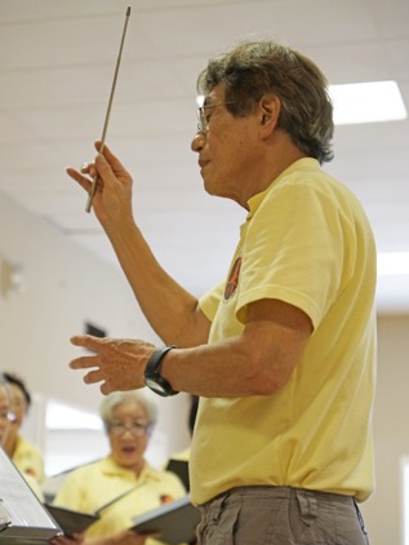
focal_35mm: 82
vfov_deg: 23.8
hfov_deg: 18.0
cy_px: 267
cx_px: 205
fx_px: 1291
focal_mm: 50
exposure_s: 1/80
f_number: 3.2
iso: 800
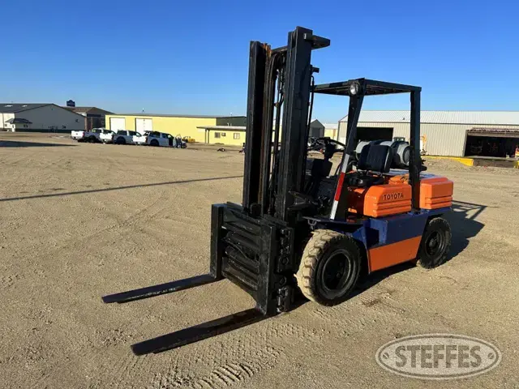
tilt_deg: -8.1
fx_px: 360
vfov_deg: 56.8
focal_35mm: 24
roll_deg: -1.1
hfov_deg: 71.6
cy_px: 194
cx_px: 260
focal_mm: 6.86
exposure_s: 1/4762
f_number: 1.78
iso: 80
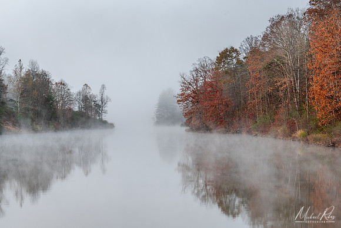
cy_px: 114
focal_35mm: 67
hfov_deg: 29.9
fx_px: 638
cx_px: 156
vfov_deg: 20.2
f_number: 11
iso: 100
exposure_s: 1/10
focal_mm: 62
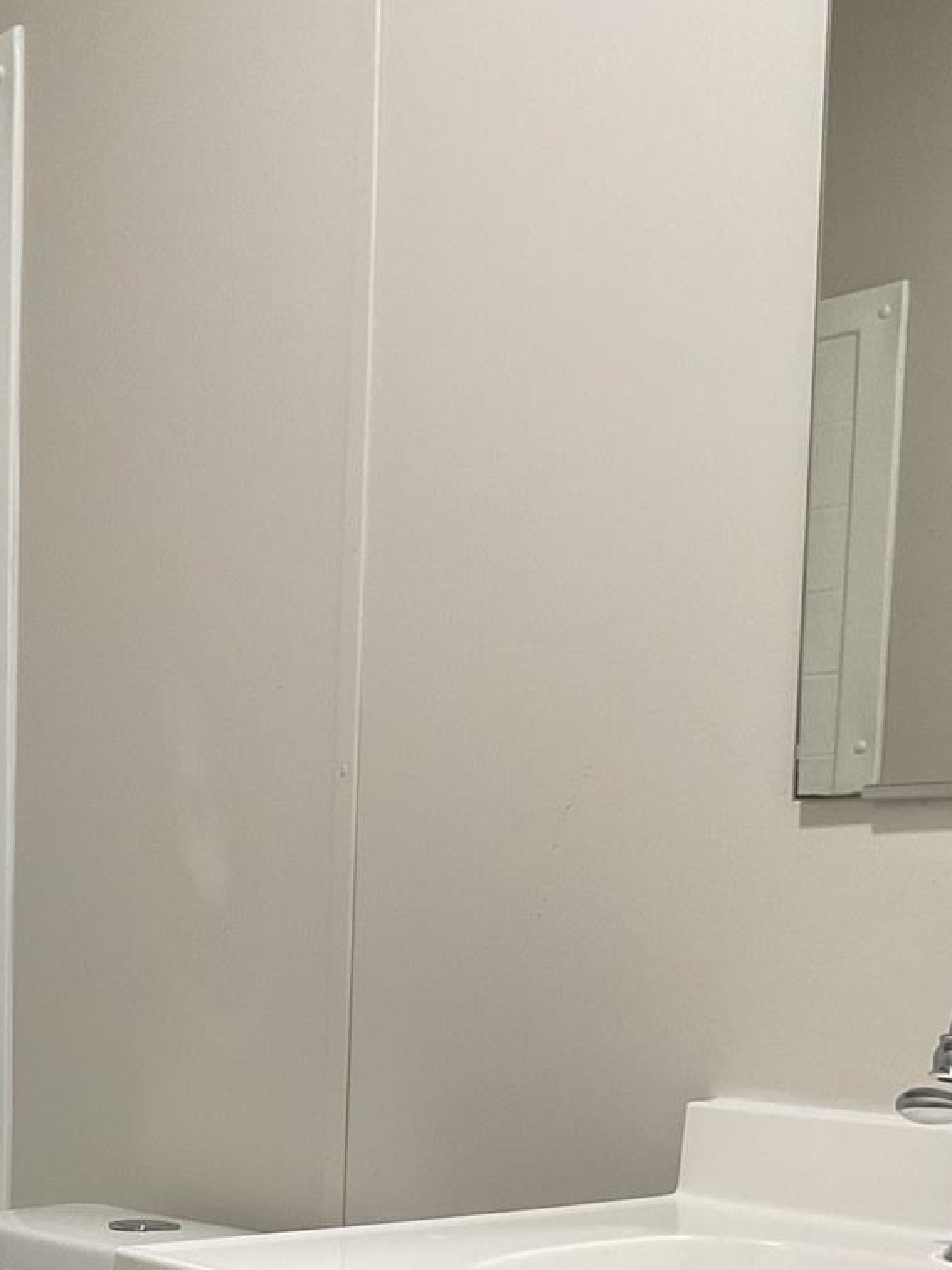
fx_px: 2164
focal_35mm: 59
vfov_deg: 31.2
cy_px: 1149
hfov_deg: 24.0
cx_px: 57
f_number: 1.8
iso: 80
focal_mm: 3
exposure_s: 1/60
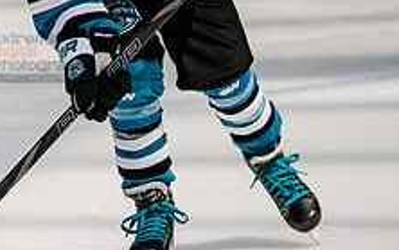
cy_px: 59
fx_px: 7605
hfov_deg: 3.0
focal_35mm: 699
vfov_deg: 1.9
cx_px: -36
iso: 160
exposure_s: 1/2000
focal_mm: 221
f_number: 3.2
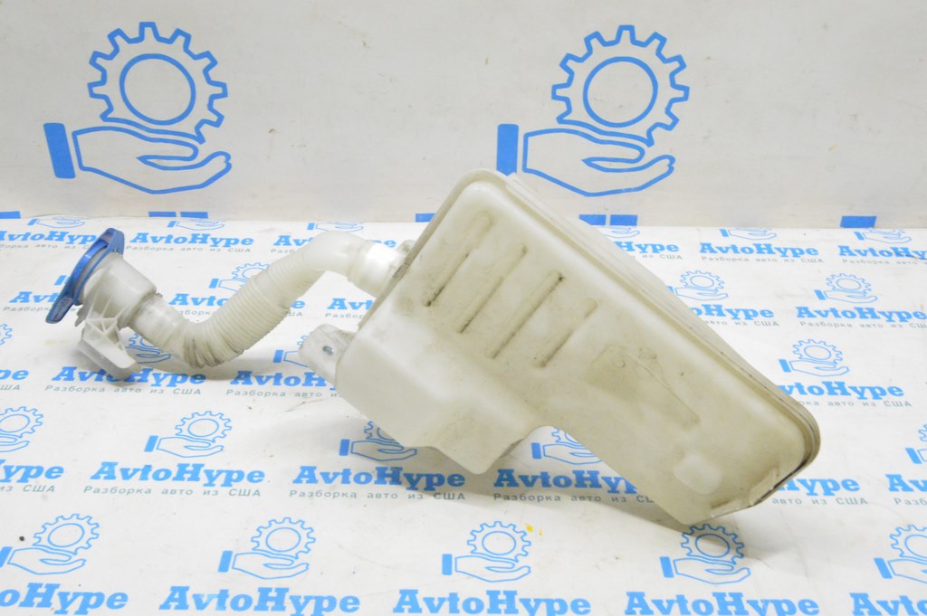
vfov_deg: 34.2
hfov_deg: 49.6
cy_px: 308
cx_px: 464
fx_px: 1003
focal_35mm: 39
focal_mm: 26
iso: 6400
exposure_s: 1/15
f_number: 20
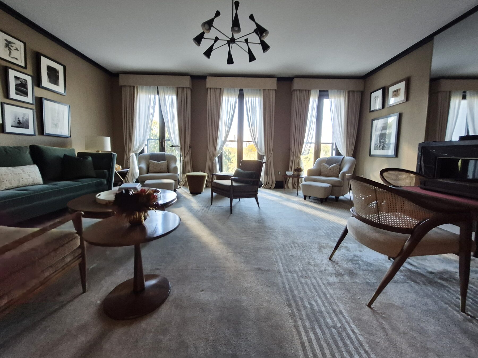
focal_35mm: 13
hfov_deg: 106.2
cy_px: 179
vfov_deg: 89.9
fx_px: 180
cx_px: 239
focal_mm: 1.74
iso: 250
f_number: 2.2
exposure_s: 1/60
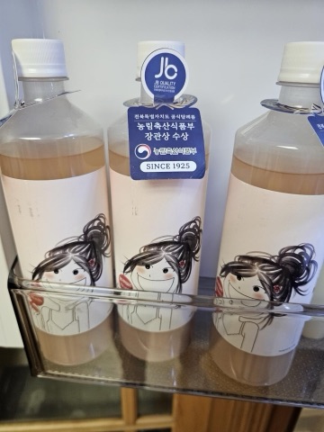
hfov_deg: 58.9
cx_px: 162
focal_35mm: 23
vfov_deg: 73.9
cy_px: 216
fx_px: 287
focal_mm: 6.3
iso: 500
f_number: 1.7
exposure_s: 1/120
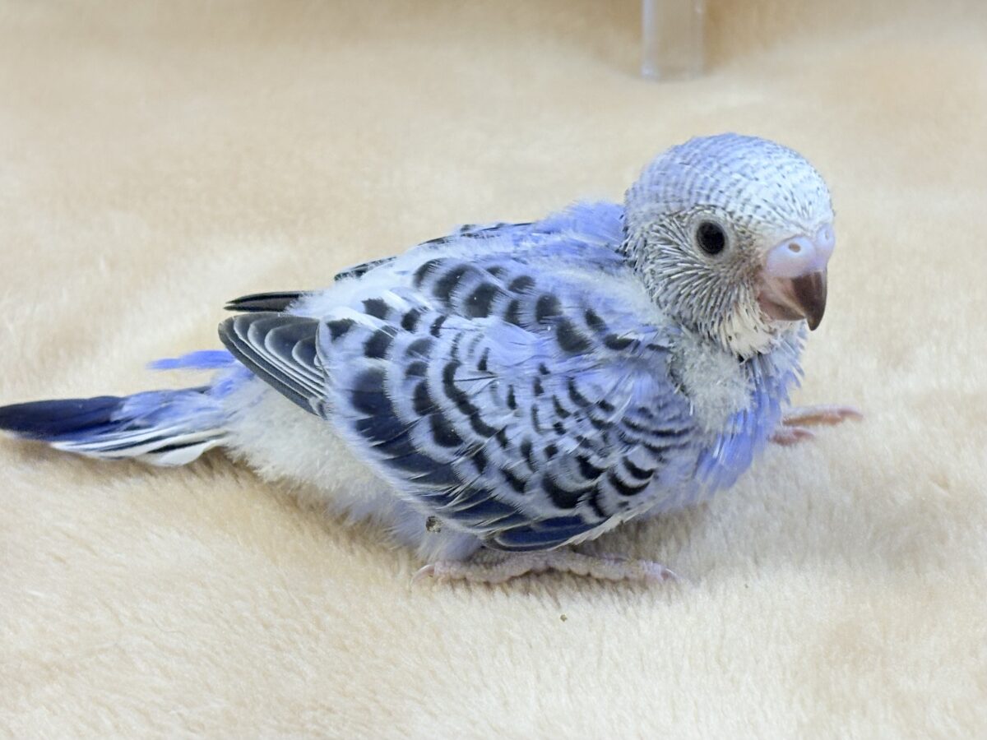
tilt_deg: -31.4
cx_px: 494
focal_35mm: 52
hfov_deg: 36.8
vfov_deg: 28.0
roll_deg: +1.6
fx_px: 1483
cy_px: 370
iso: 50
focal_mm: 5.96
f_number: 1.6
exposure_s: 1/120
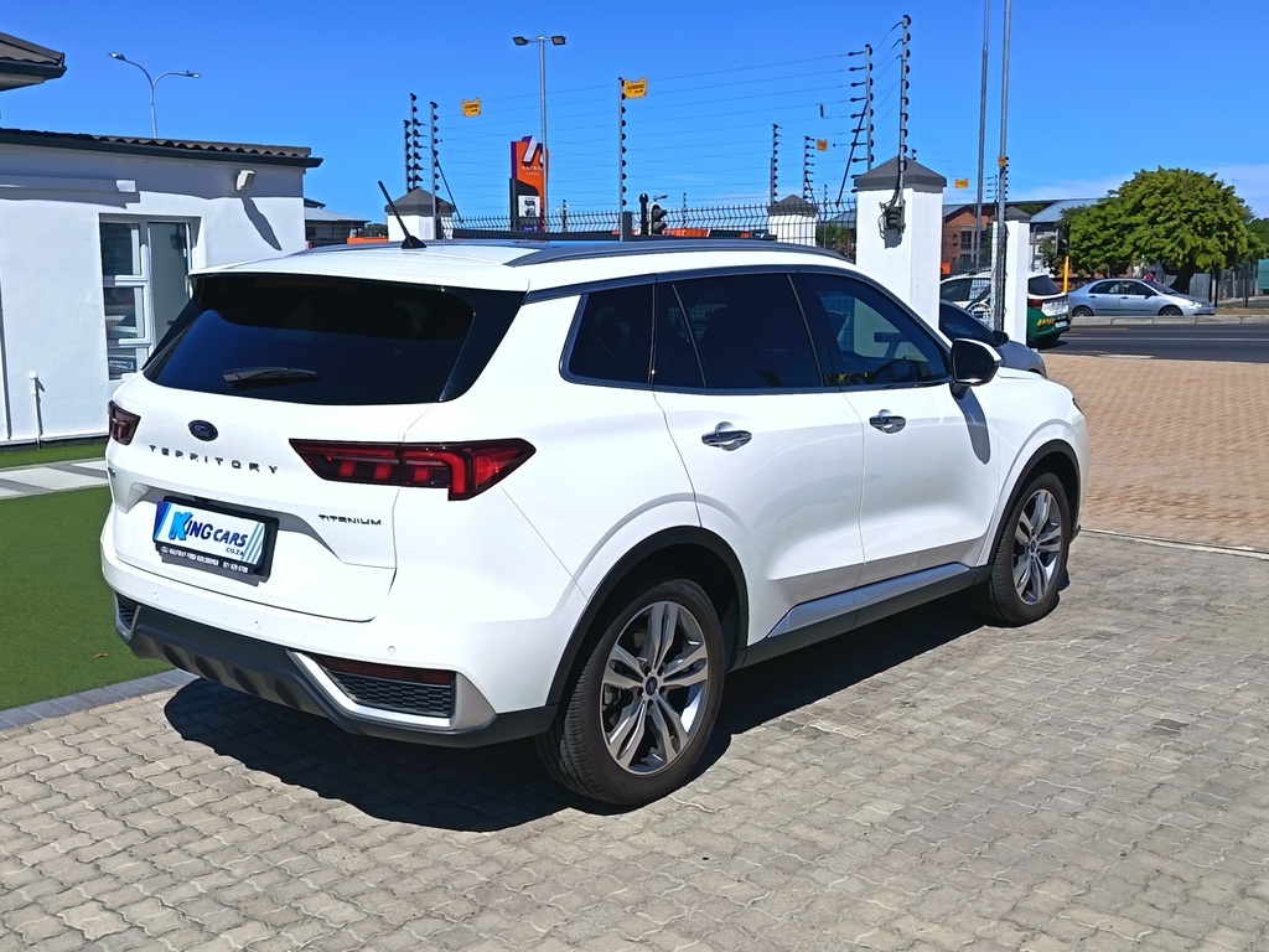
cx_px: 634
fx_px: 1356
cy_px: 476
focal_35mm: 37
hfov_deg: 50.1
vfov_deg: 38.7
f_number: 1.75
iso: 100
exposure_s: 1/1587
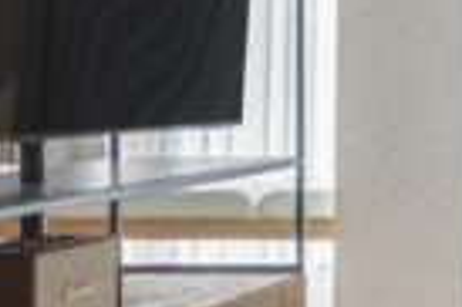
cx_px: 937
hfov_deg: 14.2
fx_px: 1538
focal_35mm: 120
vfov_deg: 11.3
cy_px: 35
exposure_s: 1/160
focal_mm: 16
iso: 200
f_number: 8
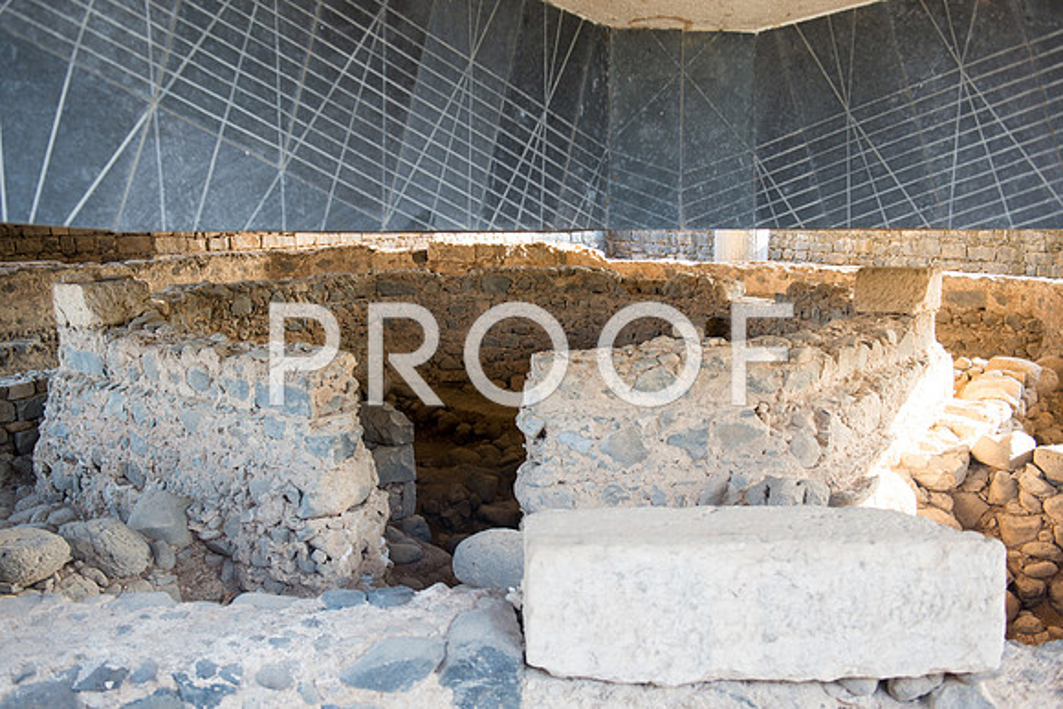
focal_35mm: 37
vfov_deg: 35.8
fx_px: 1098
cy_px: 355
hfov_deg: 51.7
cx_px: 530
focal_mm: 34
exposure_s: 1/40
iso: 100
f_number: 2.8
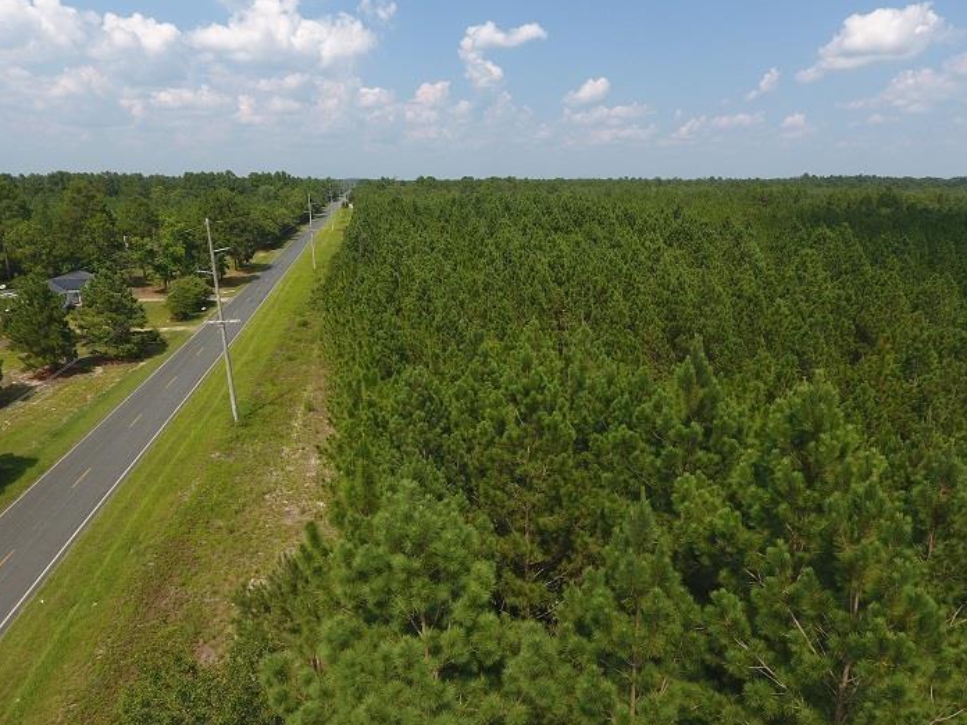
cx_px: 479
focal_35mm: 23
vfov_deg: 58.8
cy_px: 392
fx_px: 643
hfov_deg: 73.9
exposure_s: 1/100
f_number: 2.8
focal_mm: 3.61
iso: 100
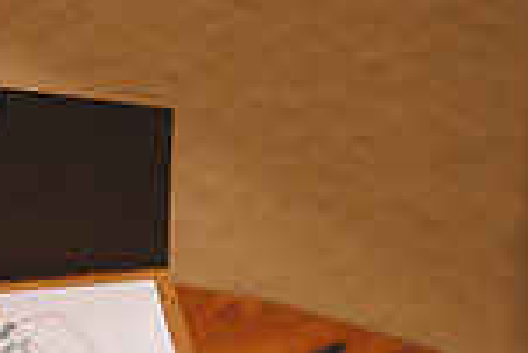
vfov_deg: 5.4
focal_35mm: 250
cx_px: -34
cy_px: 692
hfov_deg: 8.2
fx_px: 3670
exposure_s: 1/125
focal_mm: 62
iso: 2000
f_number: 2.8
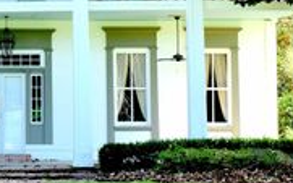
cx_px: -5
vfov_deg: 9.7
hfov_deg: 15.2
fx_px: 1078
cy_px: 23
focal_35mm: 135
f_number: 8
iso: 250
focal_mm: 32
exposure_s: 1/250
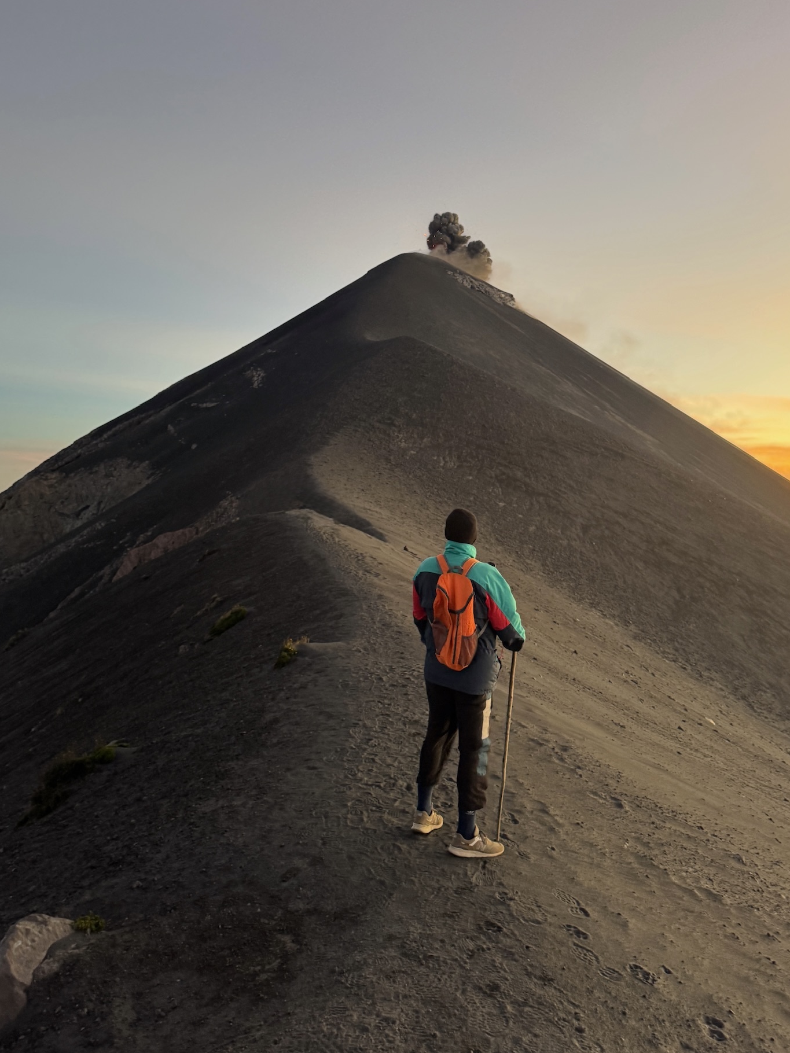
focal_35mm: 27
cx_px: 417
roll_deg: -0.1
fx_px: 822
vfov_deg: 65.1
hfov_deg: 51.3
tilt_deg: +0.1
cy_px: 469
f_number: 1.78
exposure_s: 1/60
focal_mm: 6.76
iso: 250
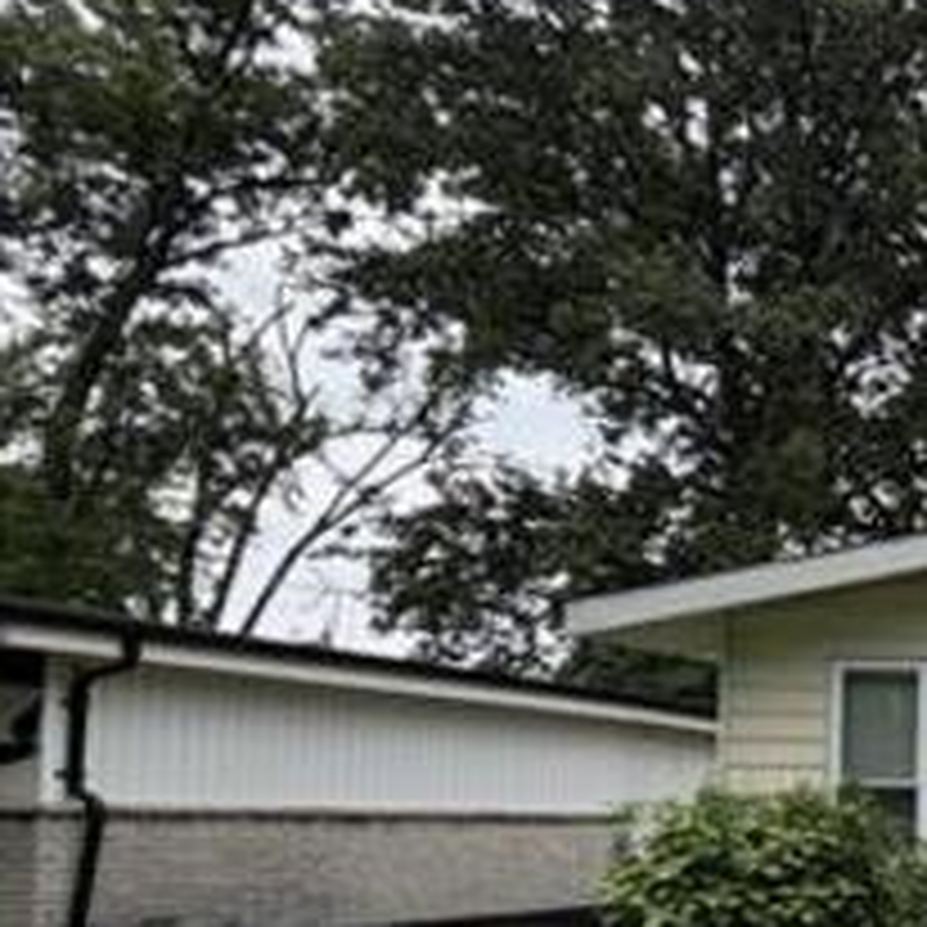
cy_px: 783
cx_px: 1580
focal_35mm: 48
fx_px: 1454
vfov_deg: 34.0
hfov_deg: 23.2
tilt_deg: +1.1
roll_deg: -0.8
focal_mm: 2.22
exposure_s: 1/502
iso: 50
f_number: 2.2
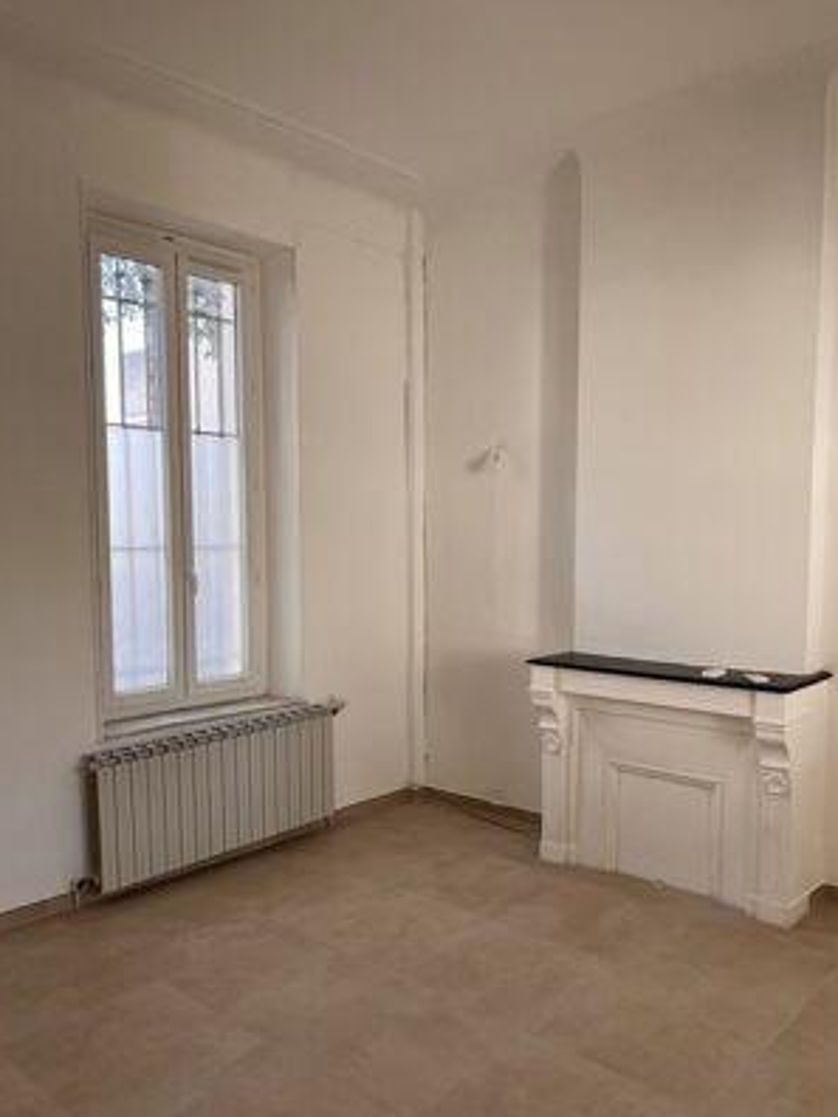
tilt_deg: -5.5
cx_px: 418
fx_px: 904
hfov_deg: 49.7
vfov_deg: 63.4
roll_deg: +0.7
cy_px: 597
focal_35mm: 28
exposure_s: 1/122
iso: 64
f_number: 1.6
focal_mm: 5.1
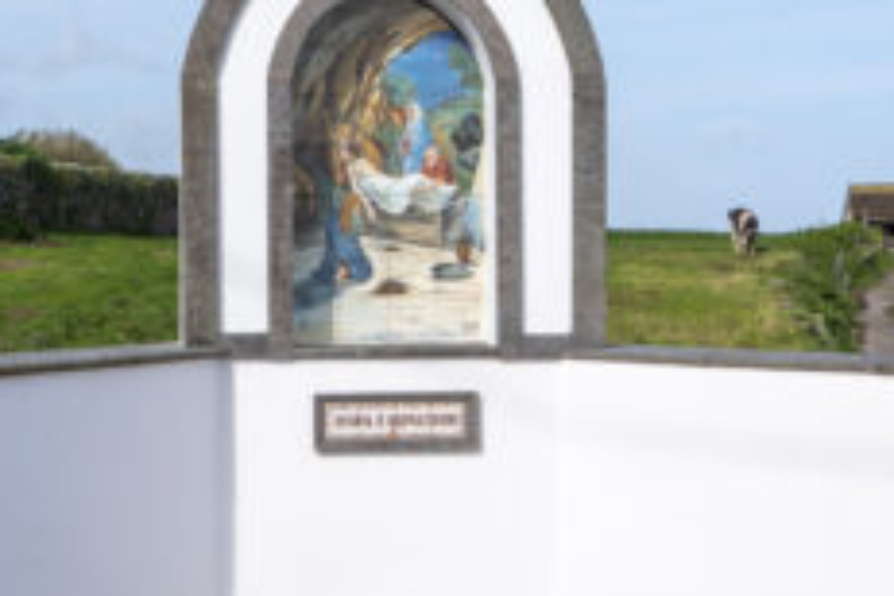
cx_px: 449
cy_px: 341
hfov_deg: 24.5
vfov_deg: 16.4
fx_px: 2061
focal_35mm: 83
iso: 200
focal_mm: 18
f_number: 8
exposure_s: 1/500
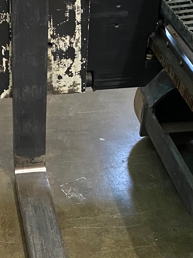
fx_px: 580
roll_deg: -1.9
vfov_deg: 24.9
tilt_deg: -38.0
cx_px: 81
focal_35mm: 78
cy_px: 171
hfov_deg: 18.9
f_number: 1.8
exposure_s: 1/33
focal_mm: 4.25
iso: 500
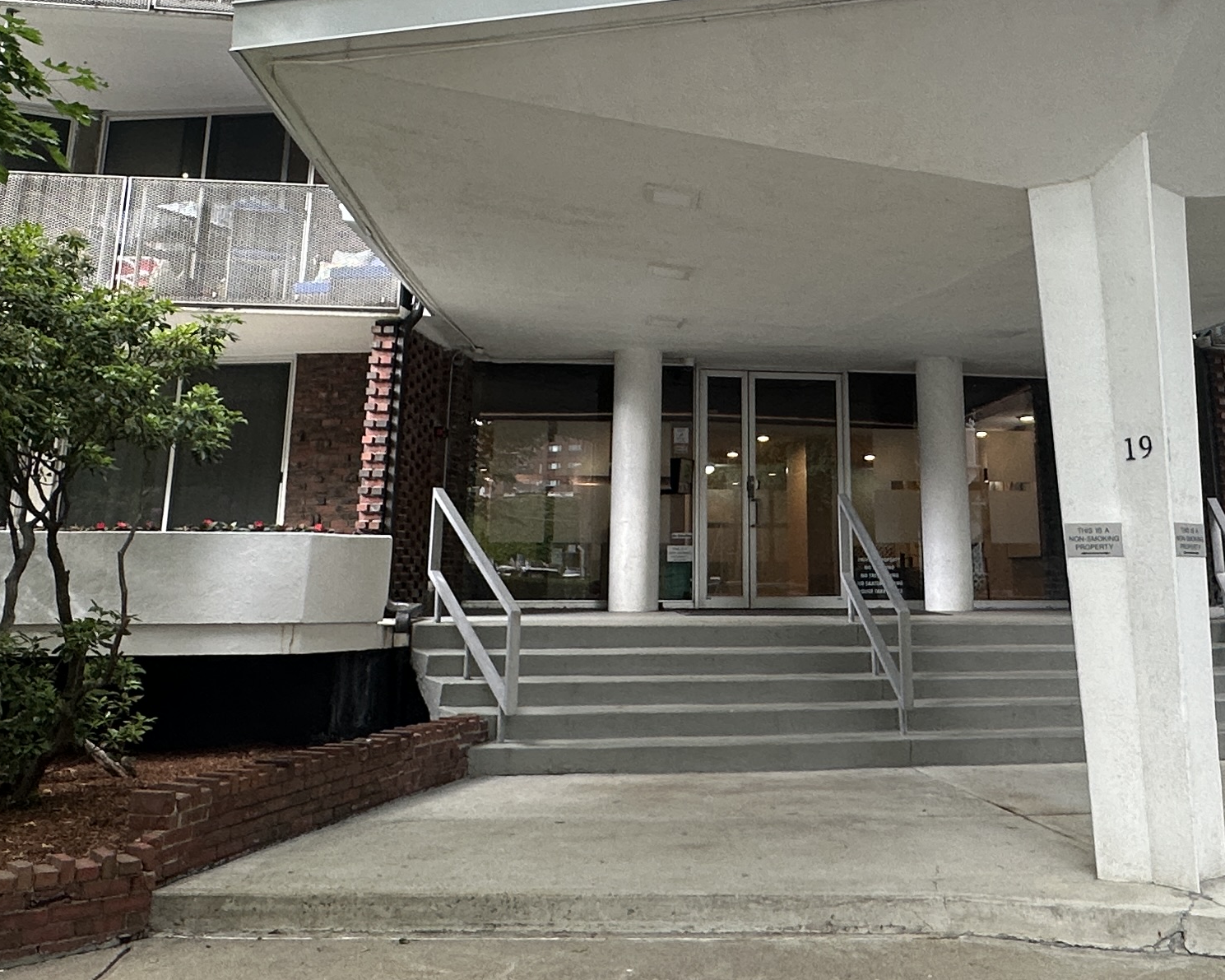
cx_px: 713
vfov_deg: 38.8
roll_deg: -0.9
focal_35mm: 37
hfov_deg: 48.9
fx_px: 1341
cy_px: 211
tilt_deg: +15.2
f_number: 2.2
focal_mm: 2.22
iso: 80
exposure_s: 1/99
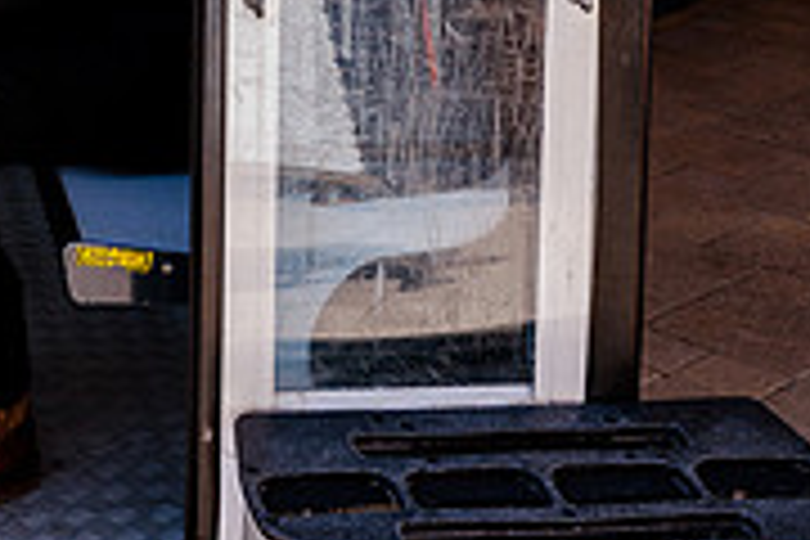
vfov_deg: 16.6
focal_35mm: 78
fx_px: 1755
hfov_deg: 24.4
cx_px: -64
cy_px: -144
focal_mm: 24
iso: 250
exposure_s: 1/100
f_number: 7.1
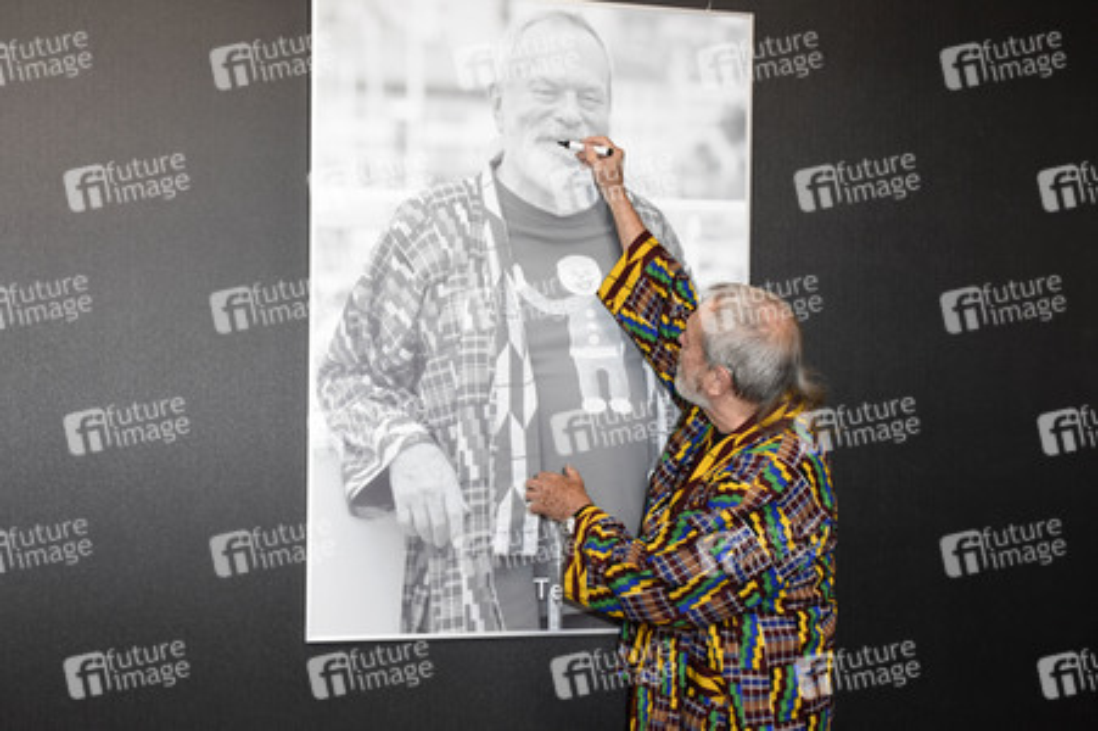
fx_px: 1234
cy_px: 366
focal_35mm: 40
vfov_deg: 33.0
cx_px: 549
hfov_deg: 48.0
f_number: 6.3
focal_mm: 27
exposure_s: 1/160
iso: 1250
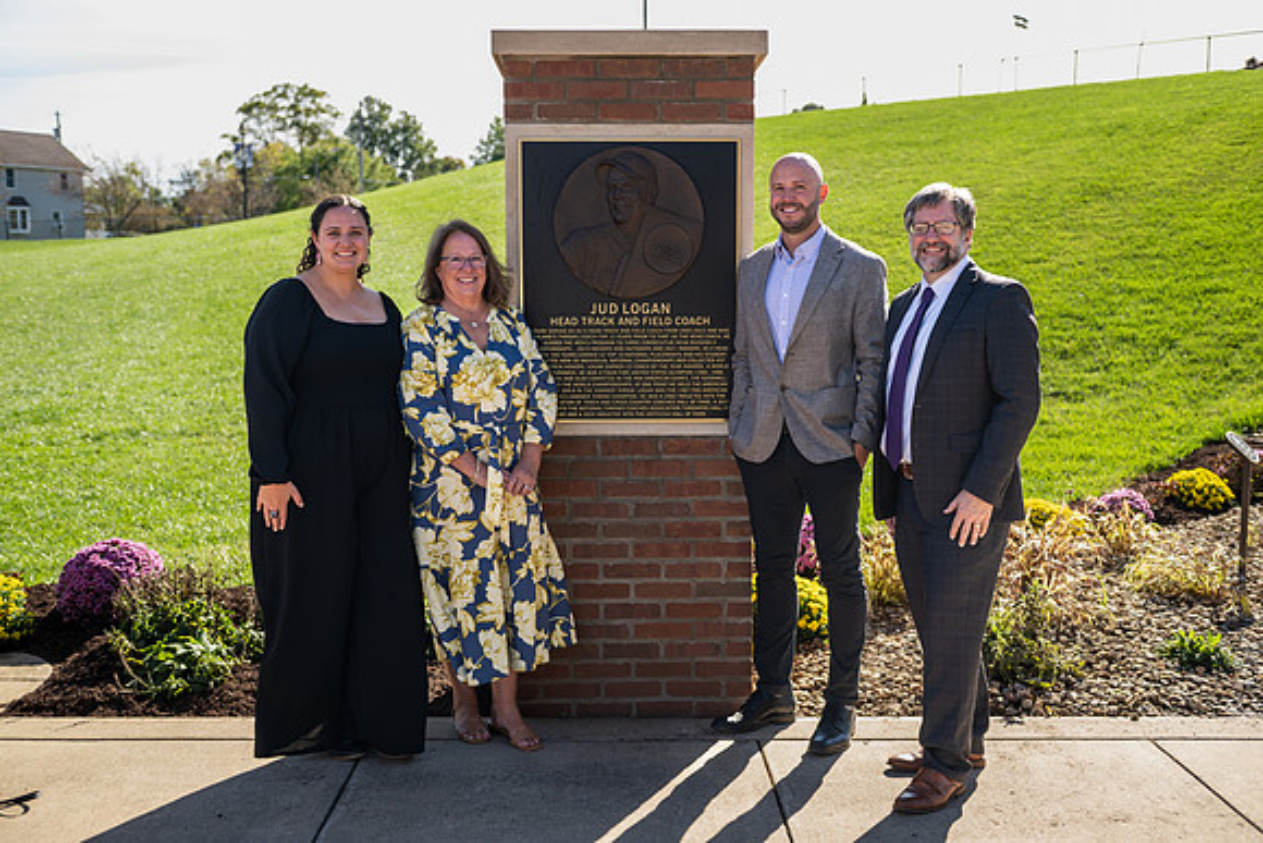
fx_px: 1404
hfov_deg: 48.4
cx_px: 632
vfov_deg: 33.4
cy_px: 422
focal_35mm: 40
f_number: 3.5
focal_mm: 40
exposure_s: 1/200
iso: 40
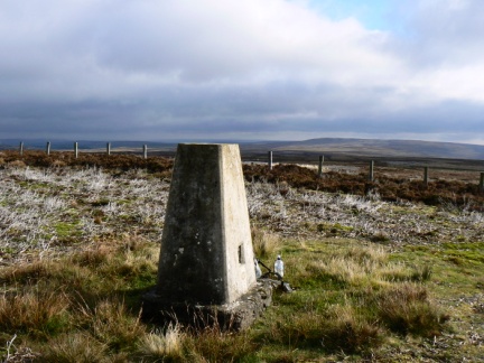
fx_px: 503
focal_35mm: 36
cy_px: 182
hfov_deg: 51.4
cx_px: 242
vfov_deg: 39.7
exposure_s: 1/400
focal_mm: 6
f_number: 6.3
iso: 80
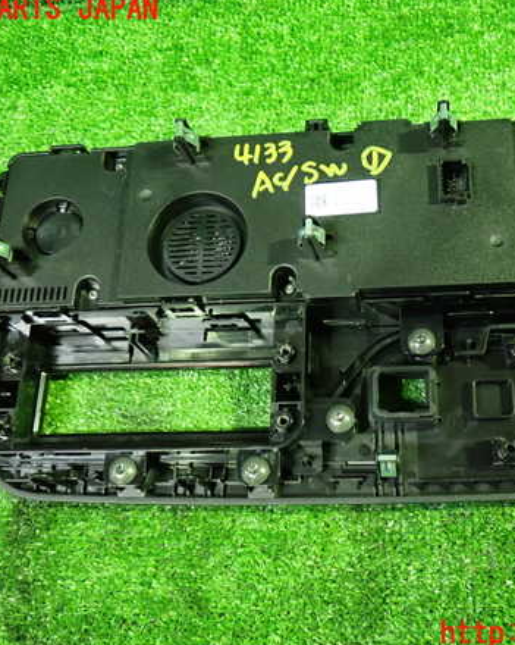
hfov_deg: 37.0
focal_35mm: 40
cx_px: 332
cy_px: 322
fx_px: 762
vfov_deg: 45.8
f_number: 2.3
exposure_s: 1/20
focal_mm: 5.4
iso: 800
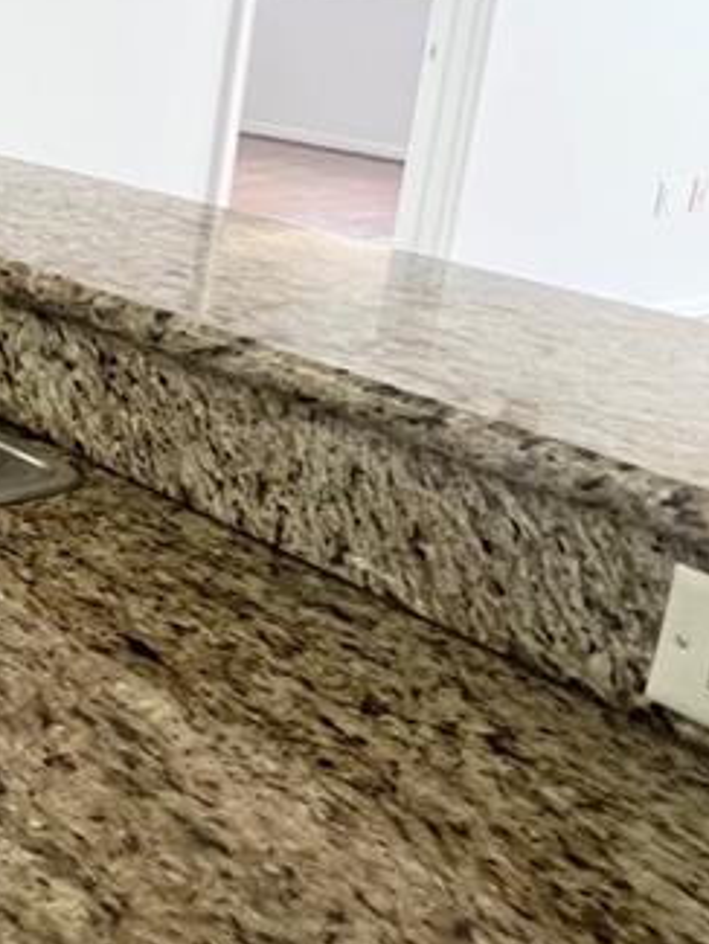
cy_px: 235
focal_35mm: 48
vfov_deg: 38.6
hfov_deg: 21.4
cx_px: -529
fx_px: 1310
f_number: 1.8
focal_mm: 1.57
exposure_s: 1/120
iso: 250
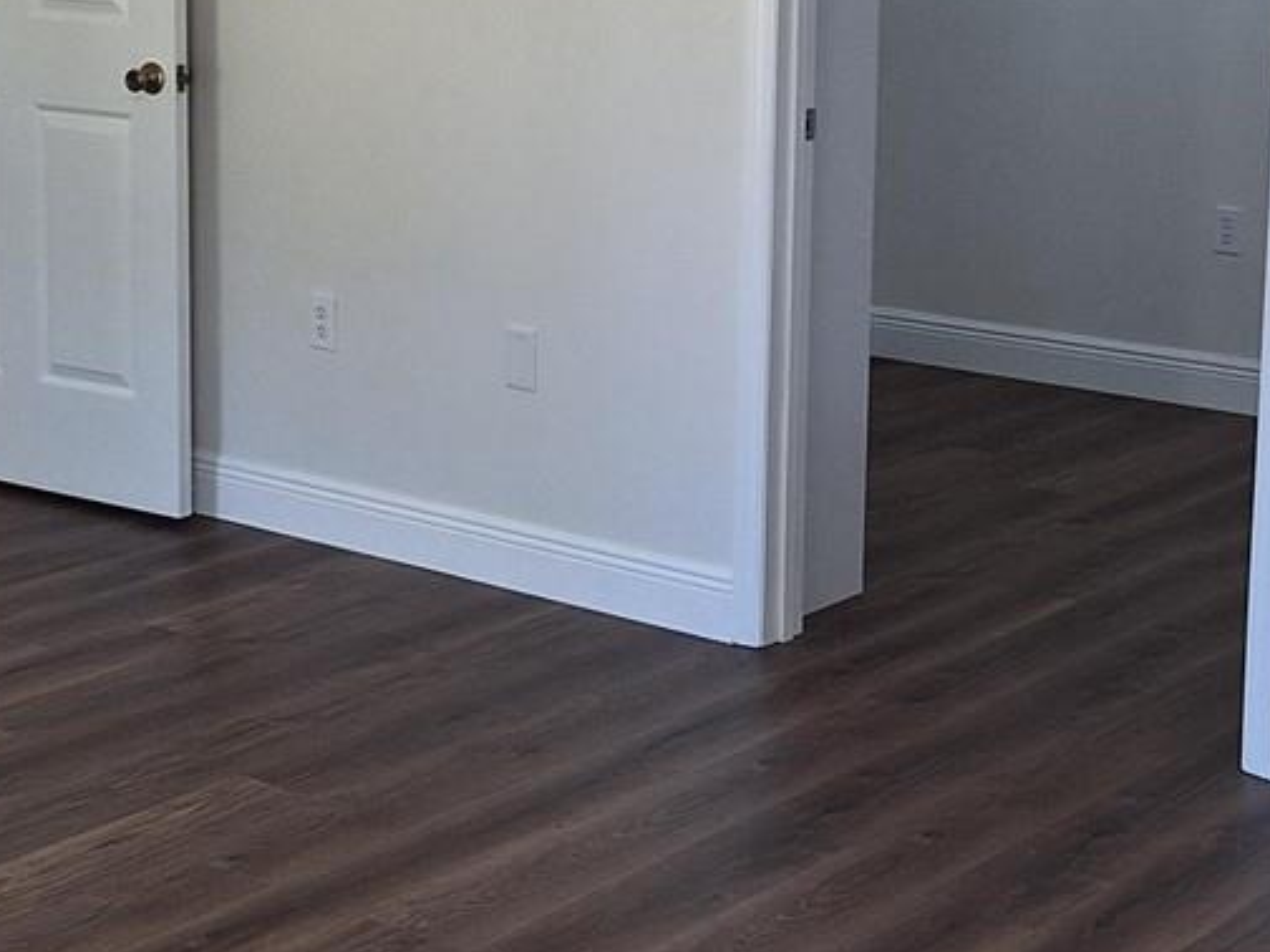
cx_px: 612
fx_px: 2678
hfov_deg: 26.7
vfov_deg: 20.1
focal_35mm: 73
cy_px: 269
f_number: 1.8
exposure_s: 1/40
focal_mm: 5.54
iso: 64
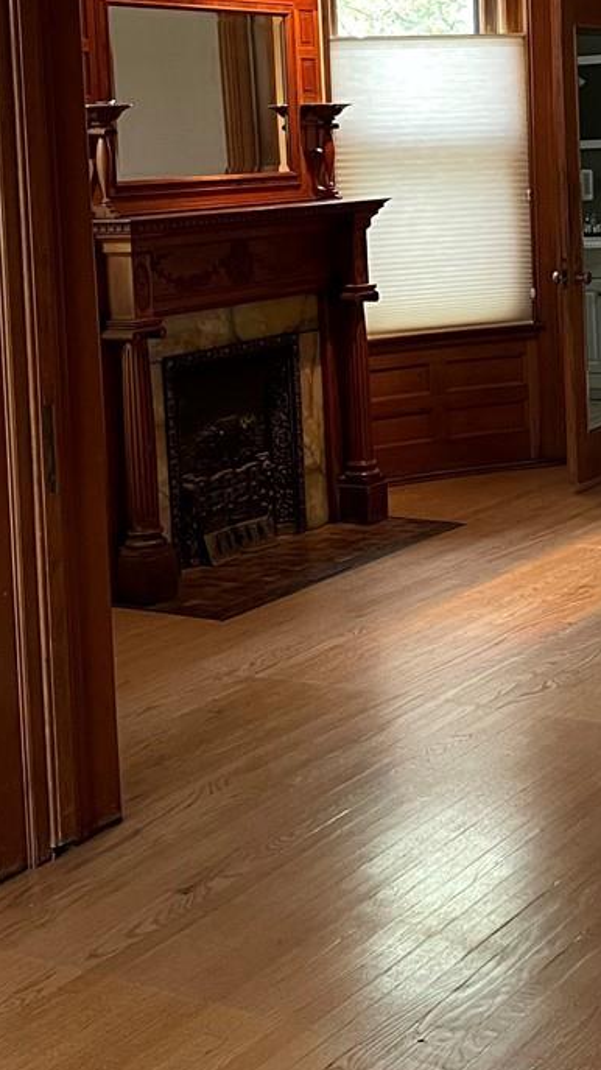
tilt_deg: -5.1
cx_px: 517
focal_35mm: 66
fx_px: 1871
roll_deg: +1.8
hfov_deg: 18.0
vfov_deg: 31.4
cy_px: 271
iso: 320
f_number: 1.6
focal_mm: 5.1
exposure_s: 1/60
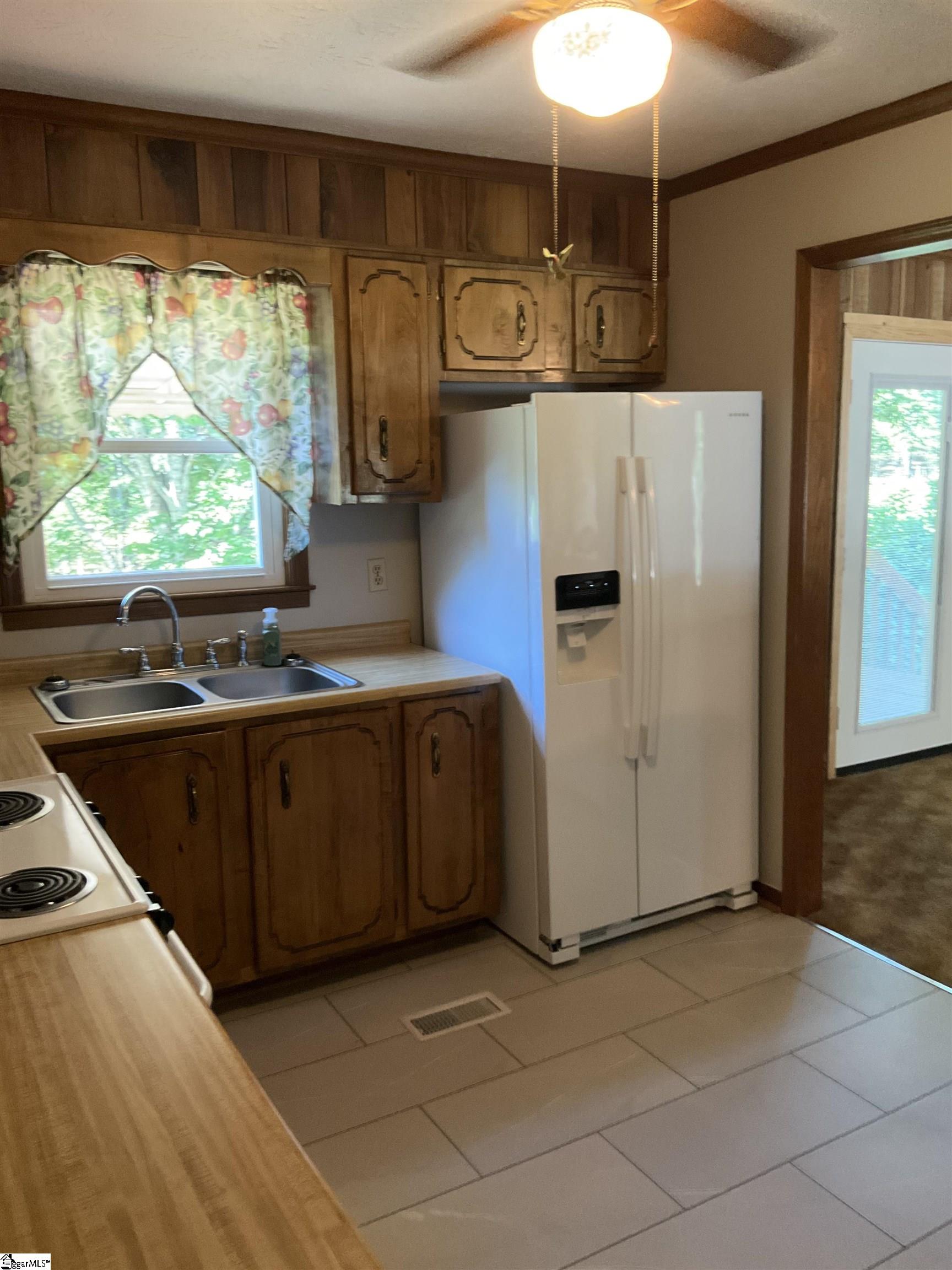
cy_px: 635
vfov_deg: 61.7
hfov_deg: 48.2
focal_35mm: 29
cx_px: 476
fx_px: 1063
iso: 200
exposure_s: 1/40
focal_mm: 3
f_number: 1.8
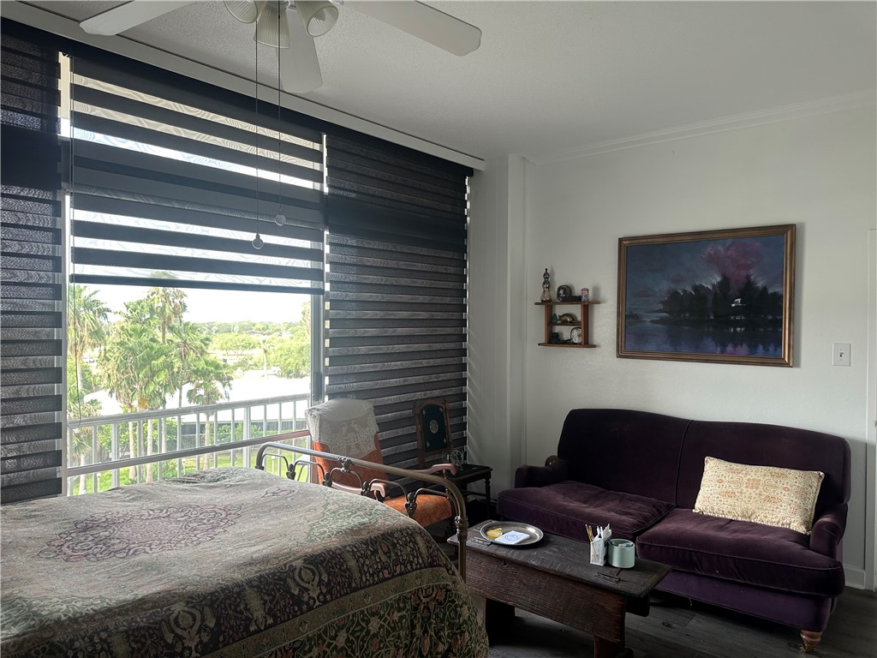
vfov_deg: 56.8
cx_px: 438
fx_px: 608
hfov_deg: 71.6
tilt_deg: -1.0
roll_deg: -0.8
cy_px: 329
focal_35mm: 24
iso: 64
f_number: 1.78
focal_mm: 6.86
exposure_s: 1/124
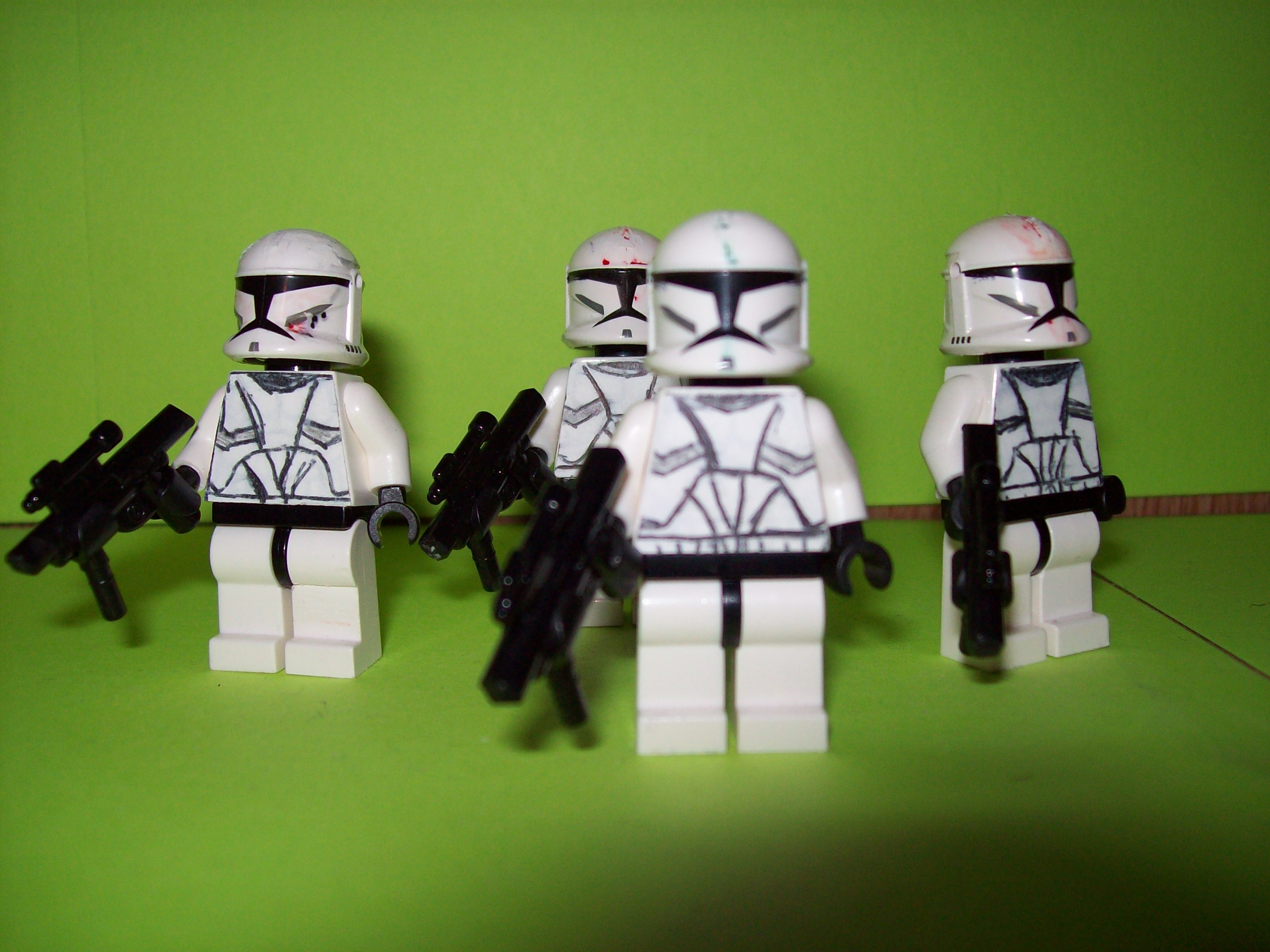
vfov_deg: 39.7
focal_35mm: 36
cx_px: 635
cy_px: 476
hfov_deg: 51.4
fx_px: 1321
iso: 80
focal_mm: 6
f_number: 2.7
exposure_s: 1/64
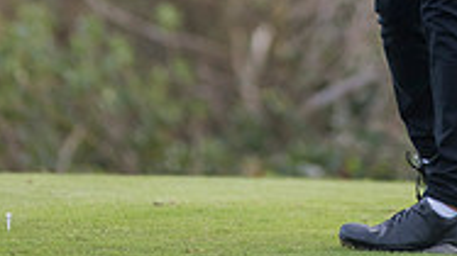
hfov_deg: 2.9
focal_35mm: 758
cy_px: -244
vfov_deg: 1.6
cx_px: 301
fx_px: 9181
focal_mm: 300
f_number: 4
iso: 1000
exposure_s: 1/1600
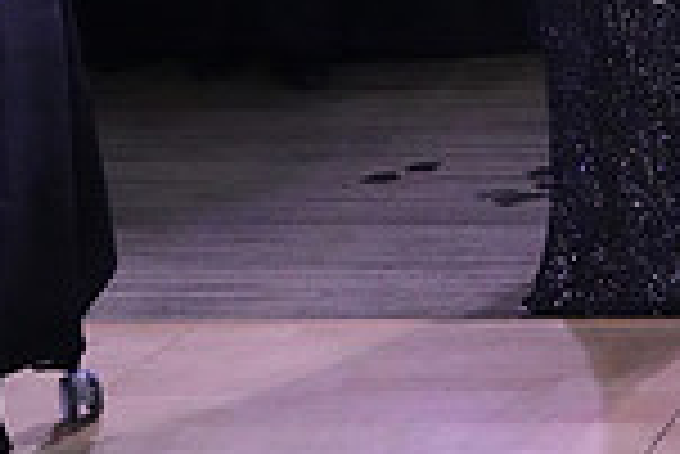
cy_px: -218
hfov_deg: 15.0
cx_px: 1216
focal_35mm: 119
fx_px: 2250
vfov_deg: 11.1
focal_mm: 31
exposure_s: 1/400
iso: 12800
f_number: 5.6
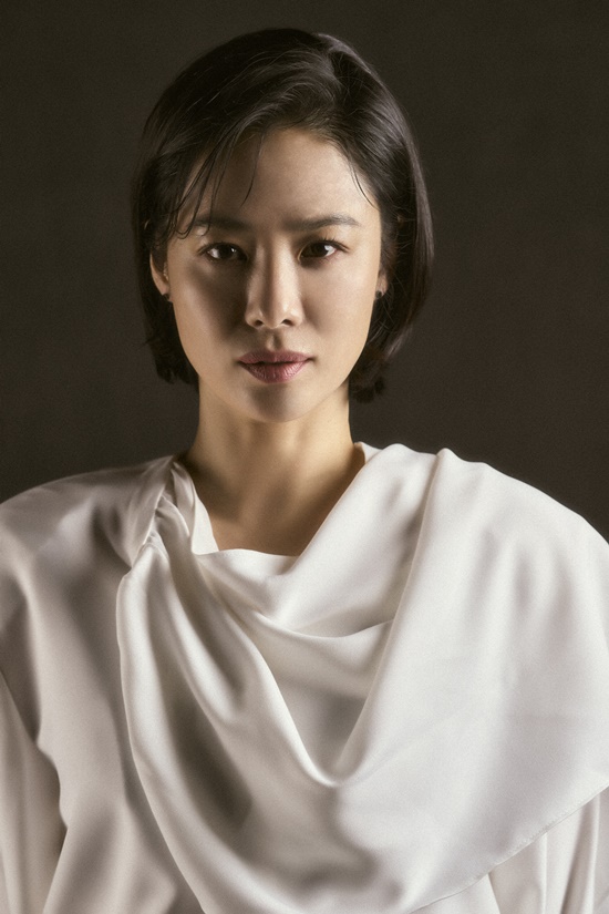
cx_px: 304
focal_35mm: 85
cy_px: 457
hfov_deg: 16.1
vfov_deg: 23.9
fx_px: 2157
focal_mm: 85
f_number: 5
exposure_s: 1/250
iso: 500
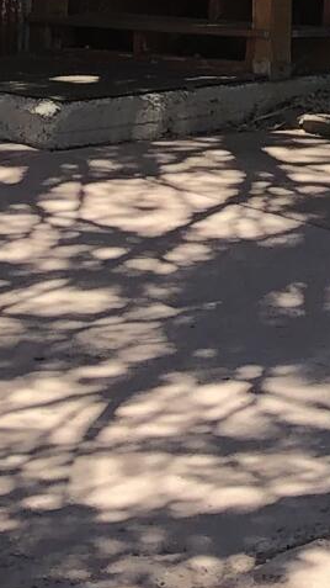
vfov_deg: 10.6
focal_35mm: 192
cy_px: -465
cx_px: 694
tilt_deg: +5.2
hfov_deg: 6.1
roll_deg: -1.2
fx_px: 2989
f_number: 1.8
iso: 20
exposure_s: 1/220
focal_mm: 4
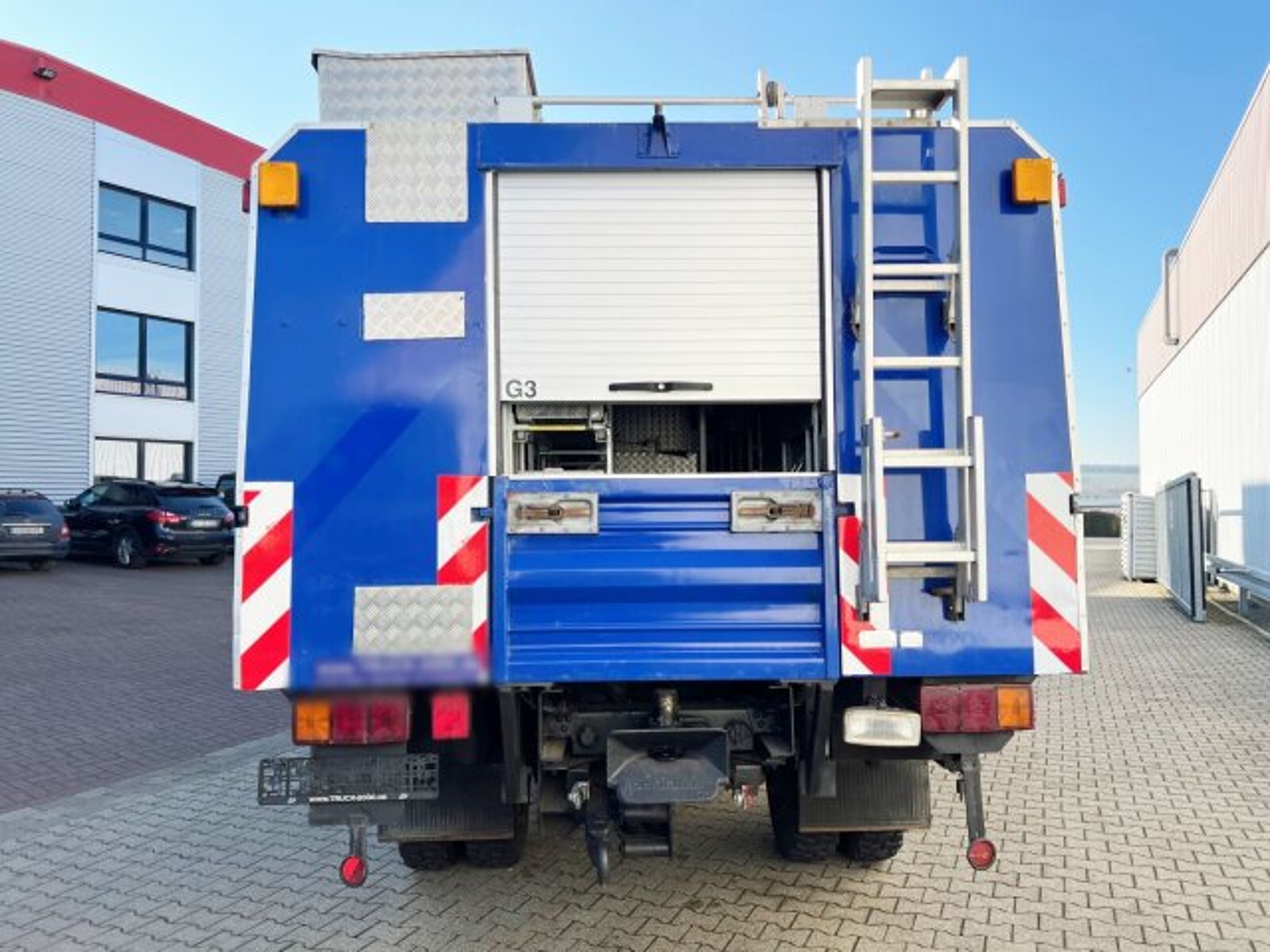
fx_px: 954
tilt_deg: +3.4
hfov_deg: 67.3
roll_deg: +0.4
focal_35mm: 26
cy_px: 476
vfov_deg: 53.1
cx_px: 635
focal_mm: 5.7
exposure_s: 1/1698
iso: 50
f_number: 1.5
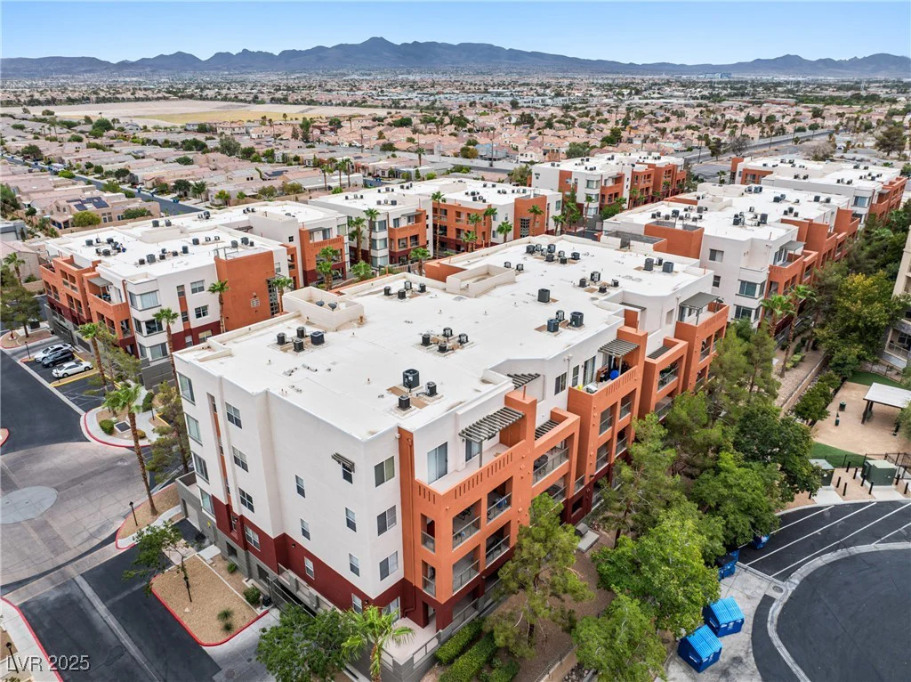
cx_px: 456
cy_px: 341
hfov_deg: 71.6
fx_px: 631
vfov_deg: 56.7
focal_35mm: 24
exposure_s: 1/100
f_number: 2.8
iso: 100
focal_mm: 12.29
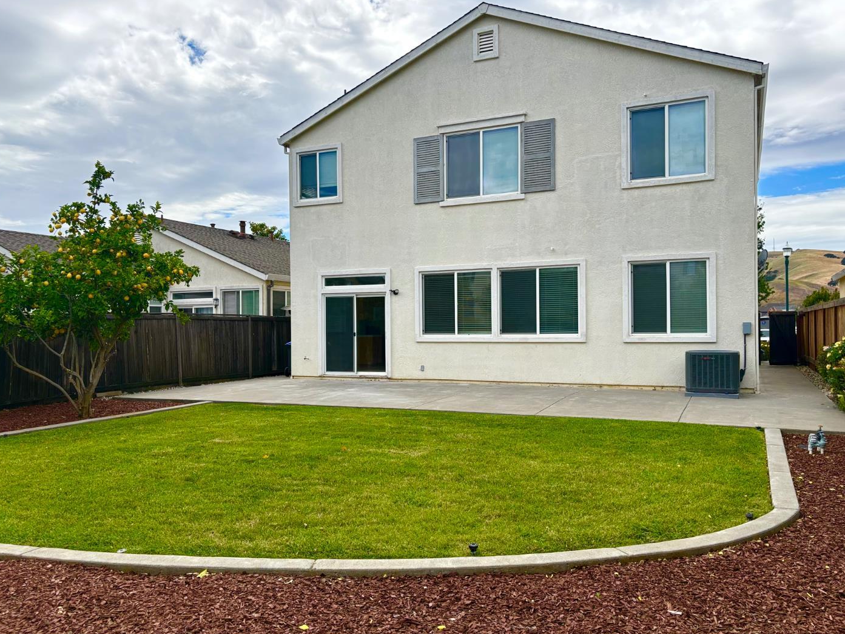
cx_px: 426
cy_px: 319
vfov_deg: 49.8
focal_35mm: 28
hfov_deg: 63.4
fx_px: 684
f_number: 1.6
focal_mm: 5.96
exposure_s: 1/4329
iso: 50
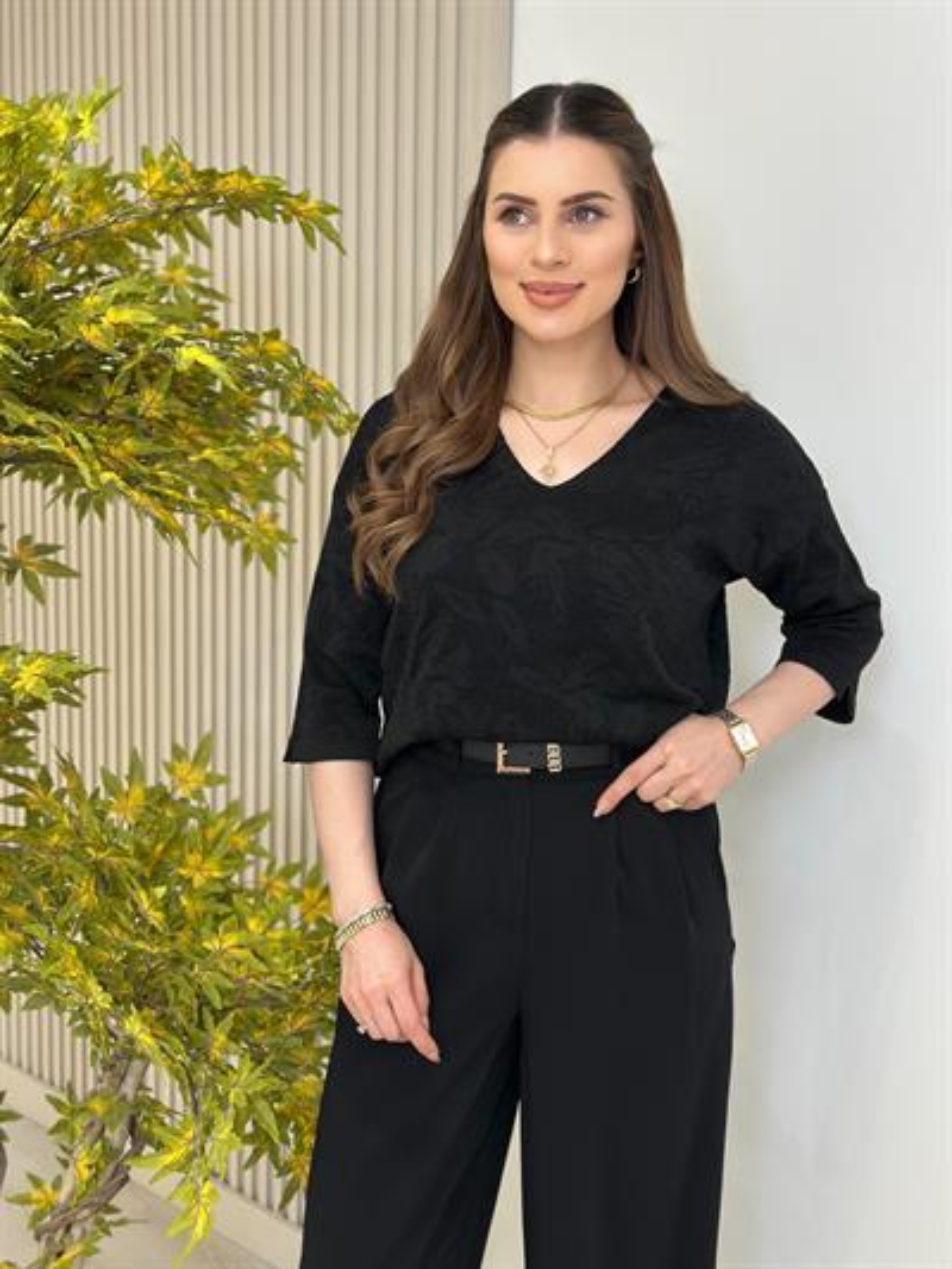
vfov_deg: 39.6
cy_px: 634
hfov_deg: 30.3
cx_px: 476
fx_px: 1759
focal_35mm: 48
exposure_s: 1/141
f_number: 1.78
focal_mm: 6.86
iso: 80
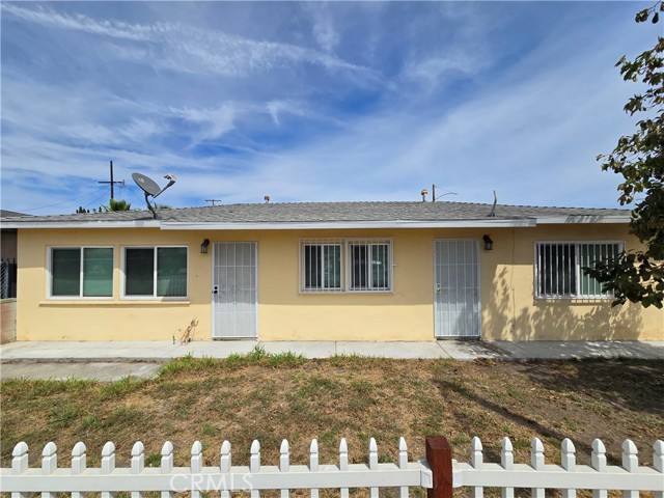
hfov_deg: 106.2
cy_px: 249
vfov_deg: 89.9
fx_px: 249
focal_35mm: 13
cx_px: 332
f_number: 2.2
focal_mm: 2.2
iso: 50
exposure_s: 1/4291
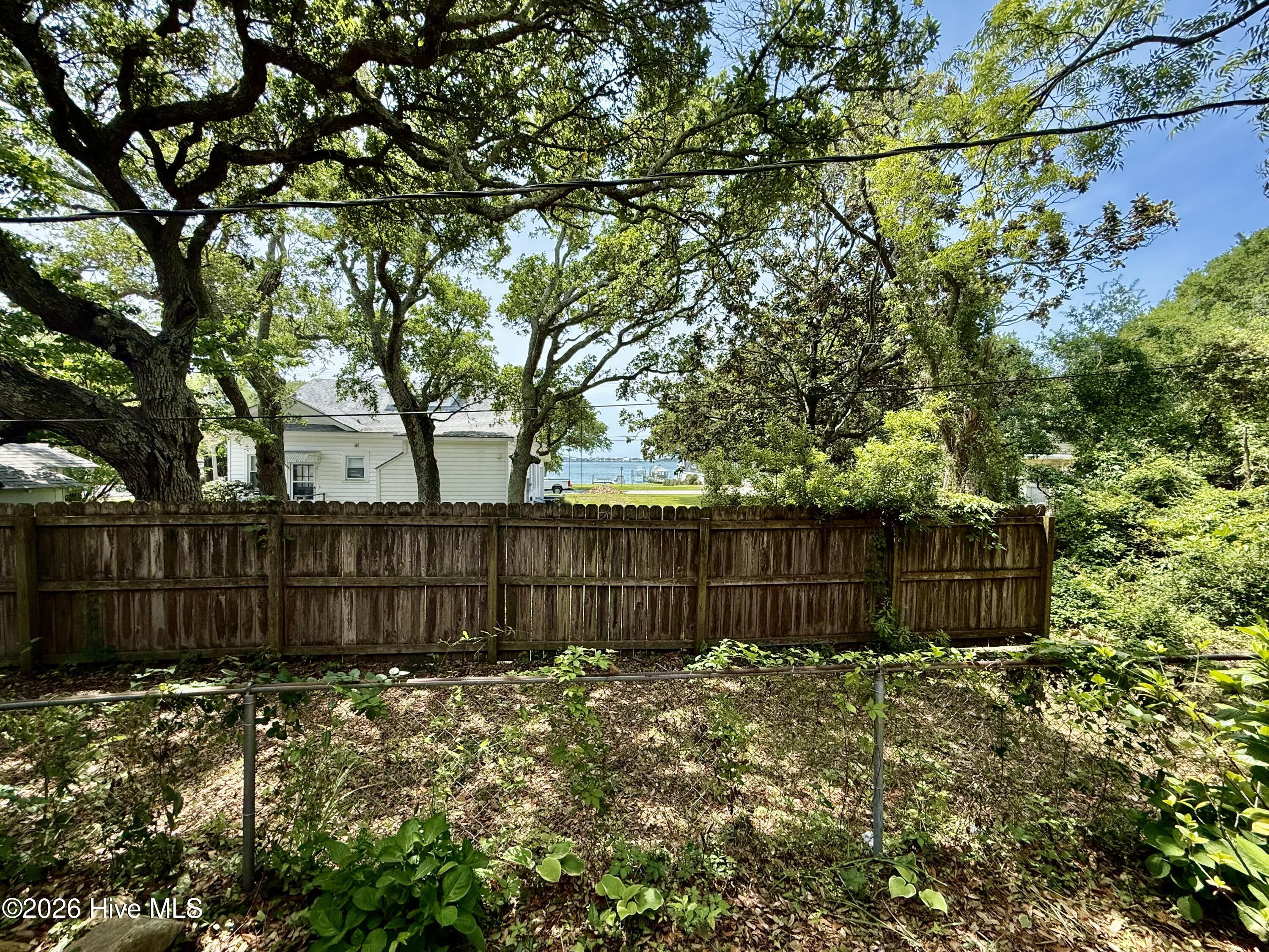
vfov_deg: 85.7
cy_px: 476
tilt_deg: -1.0
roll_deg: -0.7
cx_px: 634
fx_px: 513
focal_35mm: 14
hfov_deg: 102.1
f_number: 2.2
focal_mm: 2.22
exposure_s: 1/901
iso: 64
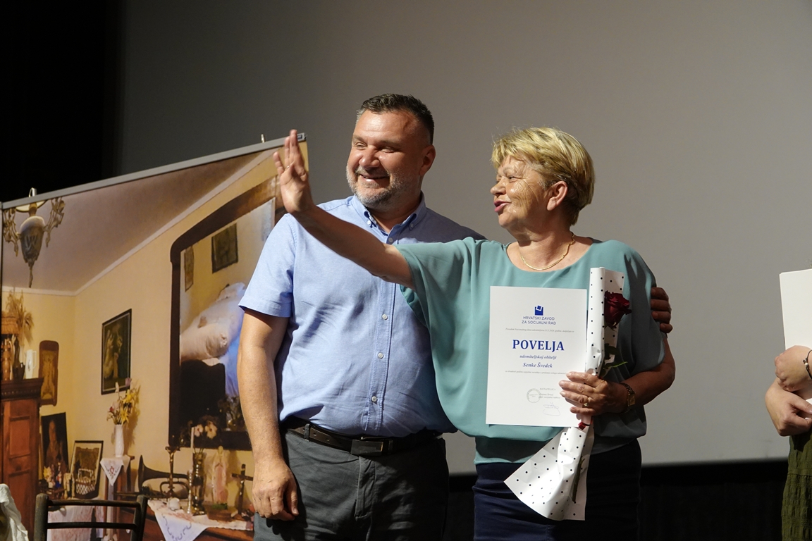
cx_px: 406
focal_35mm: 123
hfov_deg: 16.7
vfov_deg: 11.1
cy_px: 270
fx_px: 2774
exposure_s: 1/50
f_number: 4
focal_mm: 44.93
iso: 800
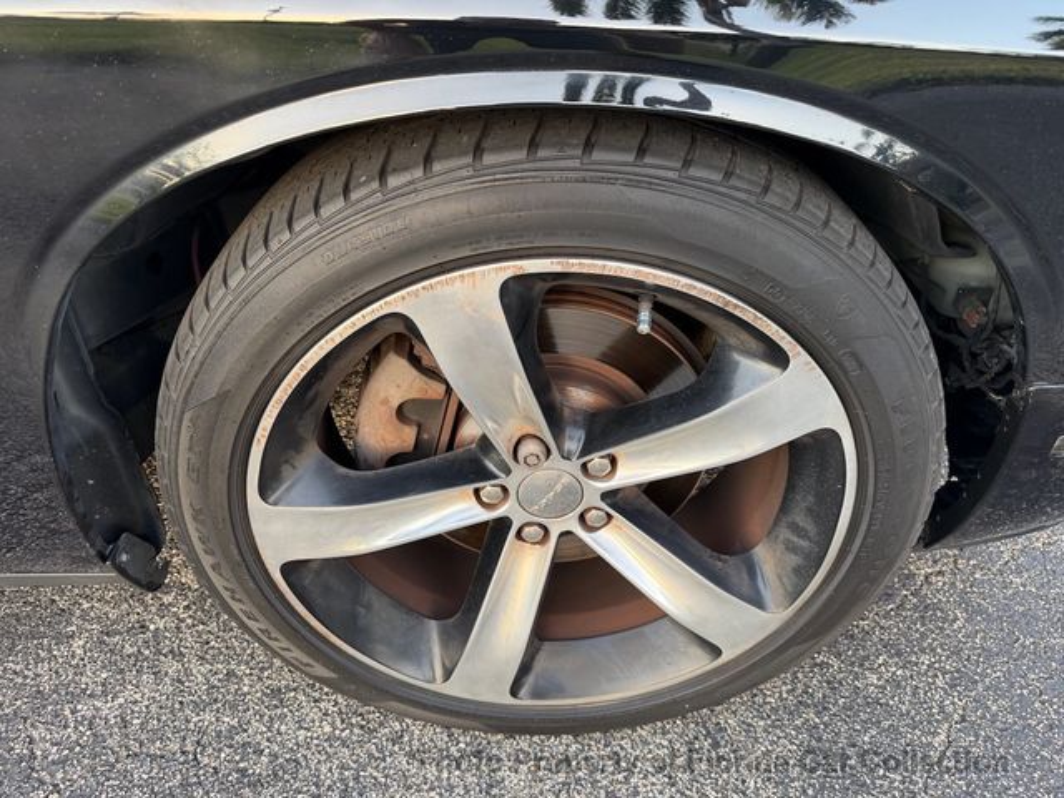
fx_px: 738
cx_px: 532
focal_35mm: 24
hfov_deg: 71.6
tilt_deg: -36.7
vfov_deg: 56.8
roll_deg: -0.2
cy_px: 399
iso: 125
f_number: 1.78
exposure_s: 1/121
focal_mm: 6.76
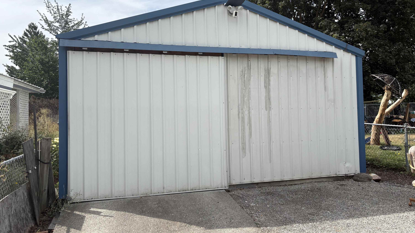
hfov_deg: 66.1
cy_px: 106
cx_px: 203
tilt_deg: +0.0
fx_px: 319
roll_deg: -0.6
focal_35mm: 29
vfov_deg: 40.1
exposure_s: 1/3623
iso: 50
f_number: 1.6
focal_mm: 5.96
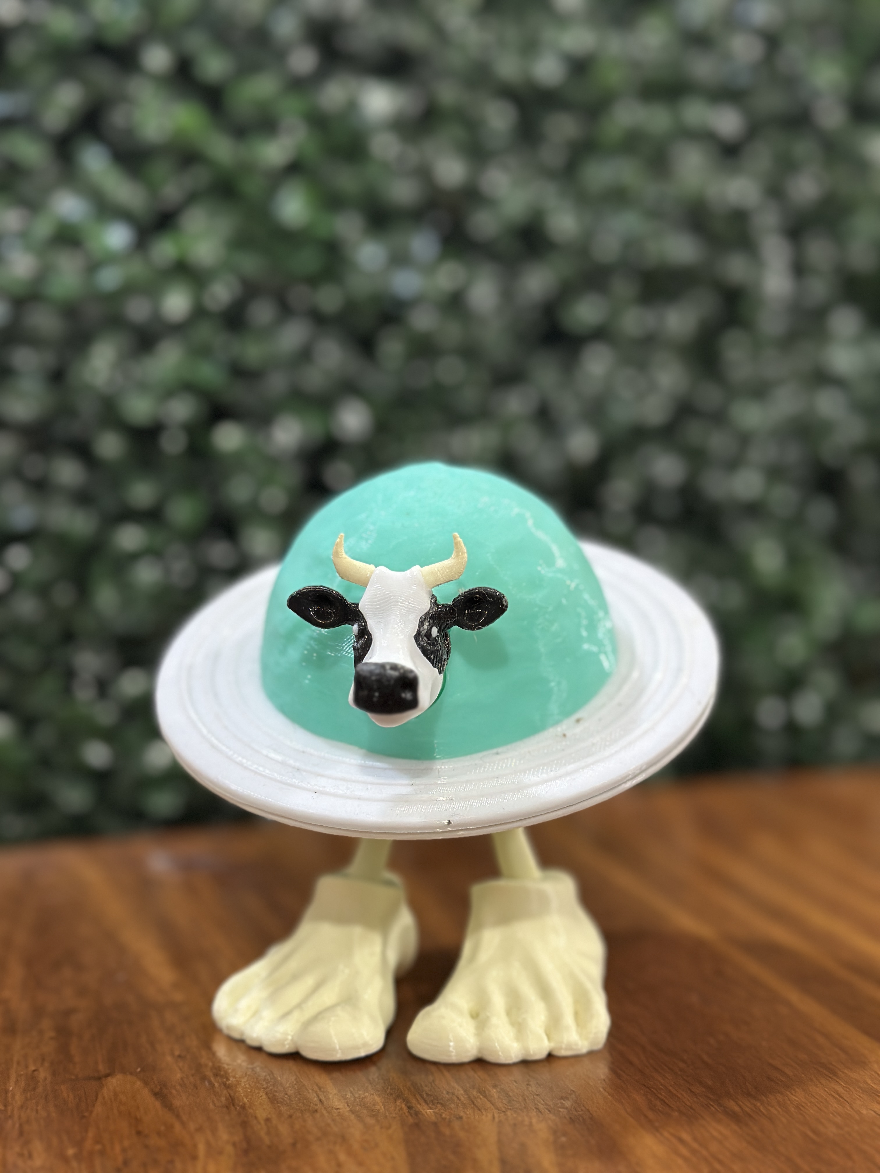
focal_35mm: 48
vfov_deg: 39.7
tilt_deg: -4.4
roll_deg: +0.6
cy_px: 586
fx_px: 1627
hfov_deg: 30.3
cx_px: 440
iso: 320
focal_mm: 6.86
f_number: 1.78
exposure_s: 1/50
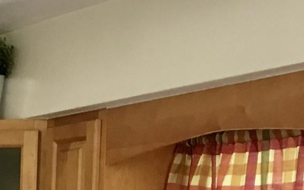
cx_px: -54
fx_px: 1351
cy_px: 527
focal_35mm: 163
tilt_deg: -8.8
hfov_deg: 12.6
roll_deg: -1.1
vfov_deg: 7.3
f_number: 2.2
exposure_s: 1/30
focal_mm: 4.15
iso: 80
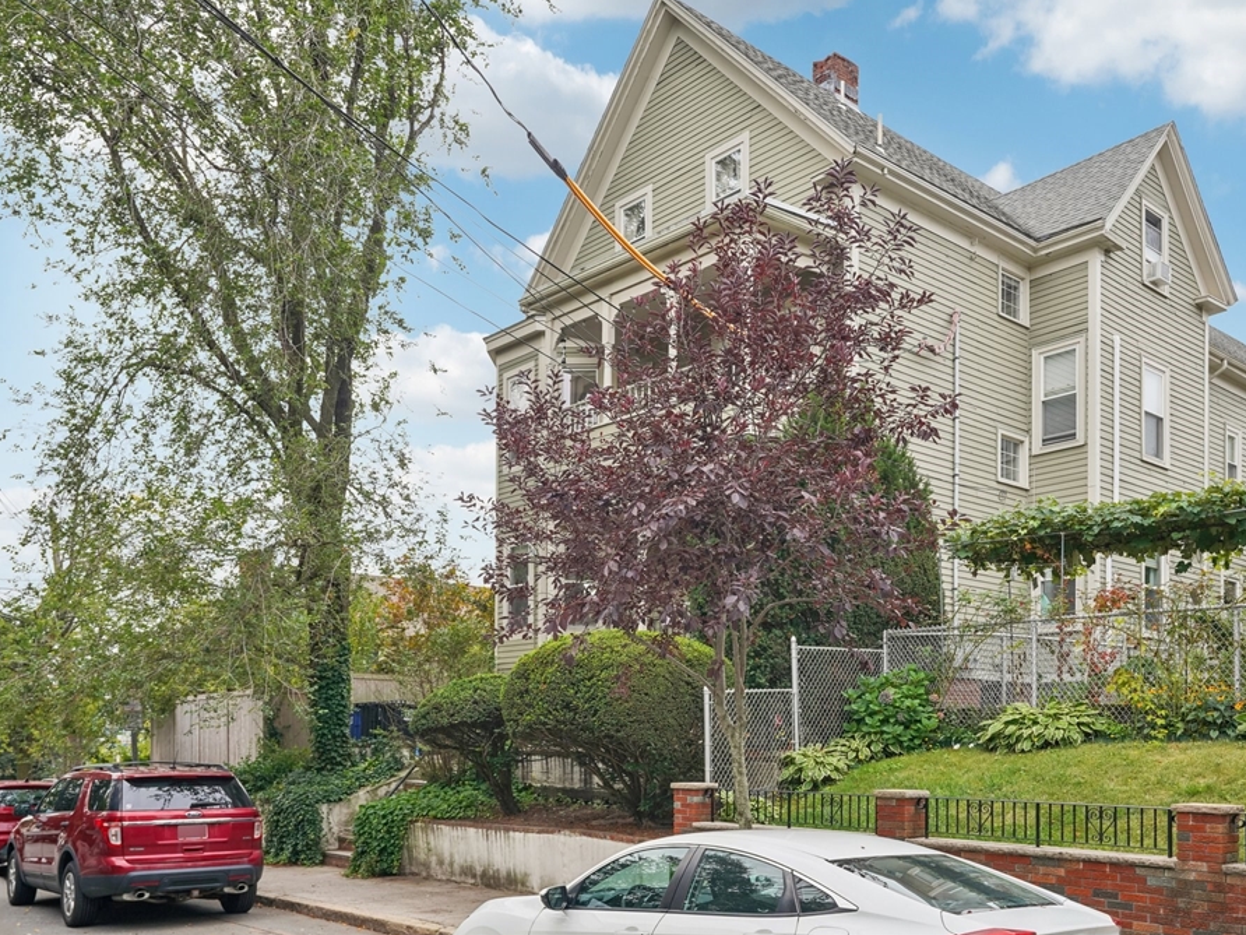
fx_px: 1152
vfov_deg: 44.2
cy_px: 461
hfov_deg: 56.7
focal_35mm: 32
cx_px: 682
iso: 100
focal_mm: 29
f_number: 8
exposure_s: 1/40
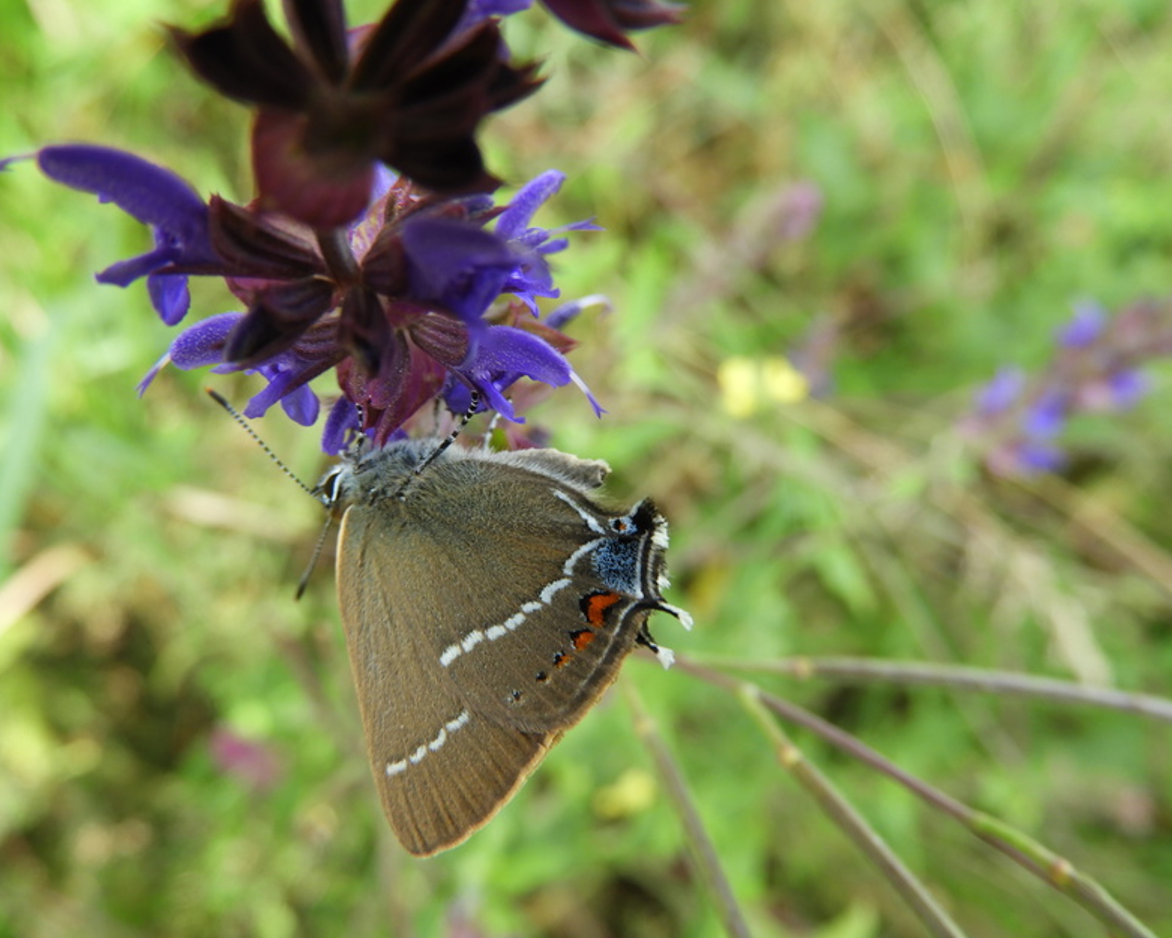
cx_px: 545
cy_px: 461
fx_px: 1110
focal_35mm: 32
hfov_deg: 55.6
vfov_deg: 45.8
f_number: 3.5
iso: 100
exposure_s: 1/100
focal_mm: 5.4
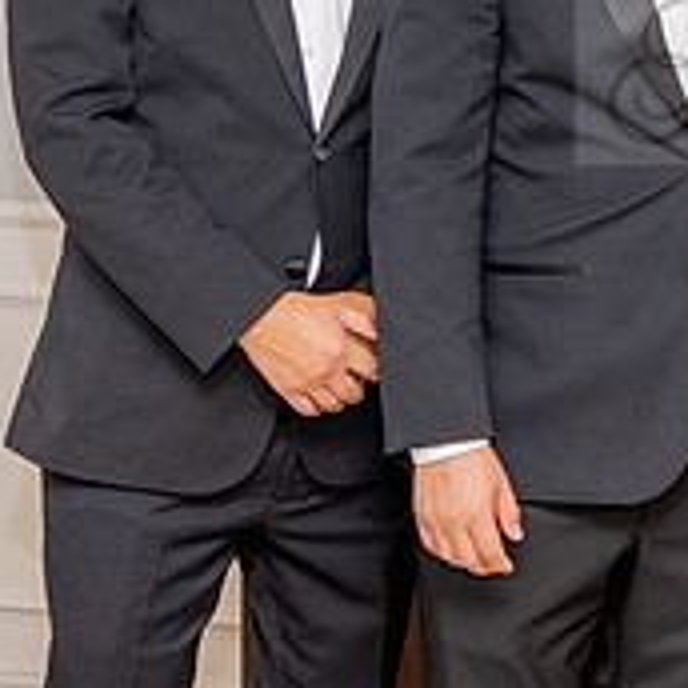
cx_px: 823
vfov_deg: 14.4
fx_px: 2721
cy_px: 313
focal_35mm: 121
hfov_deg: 14.0
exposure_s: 1/160
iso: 640
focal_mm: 24
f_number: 4
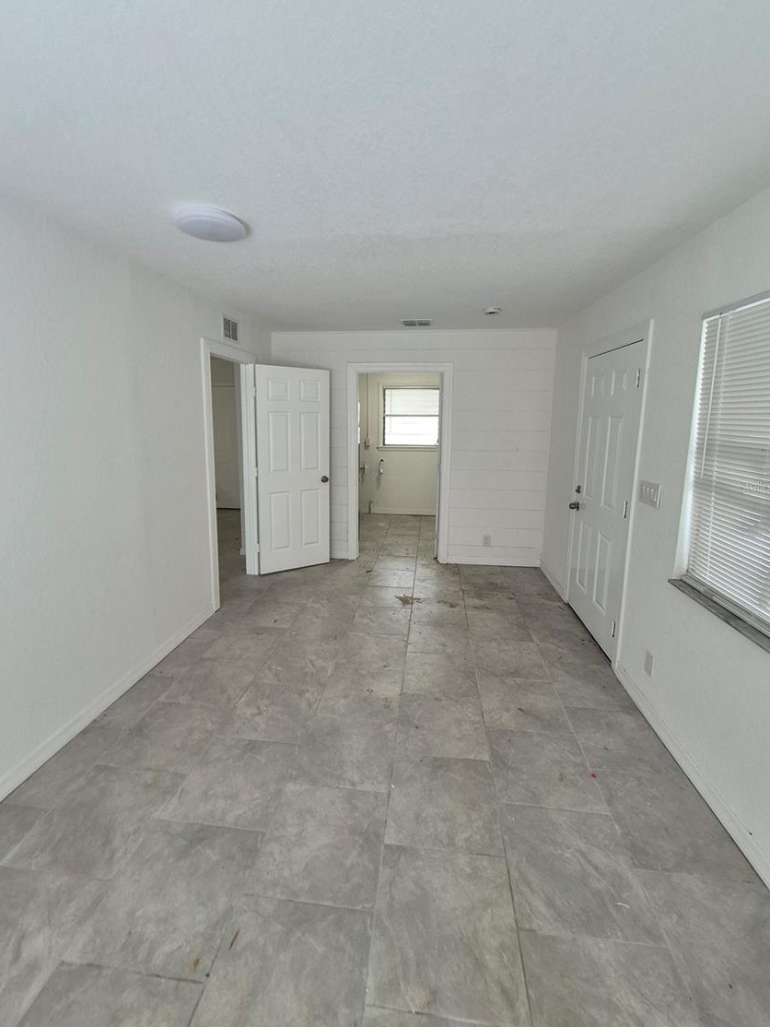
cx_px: 389
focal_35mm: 14
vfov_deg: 102.0
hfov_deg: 85.7
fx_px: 415
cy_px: 486
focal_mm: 1.74
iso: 125
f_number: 2.2
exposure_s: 1/60
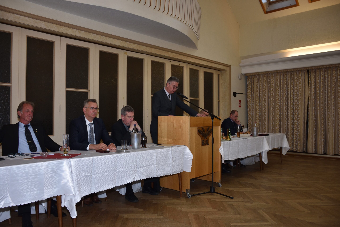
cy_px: 114
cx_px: 170
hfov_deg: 67.4
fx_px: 255
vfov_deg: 47.9
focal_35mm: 27
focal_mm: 18
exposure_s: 1/60
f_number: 3.5
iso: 400
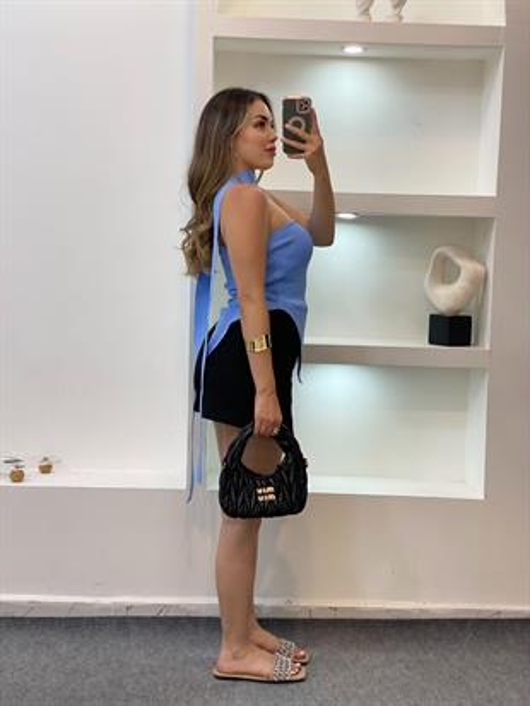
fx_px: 1061
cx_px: 265
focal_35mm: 52
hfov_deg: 28.0
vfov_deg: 36.8
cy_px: 353
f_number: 2
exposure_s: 1/100
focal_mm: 6
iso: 80
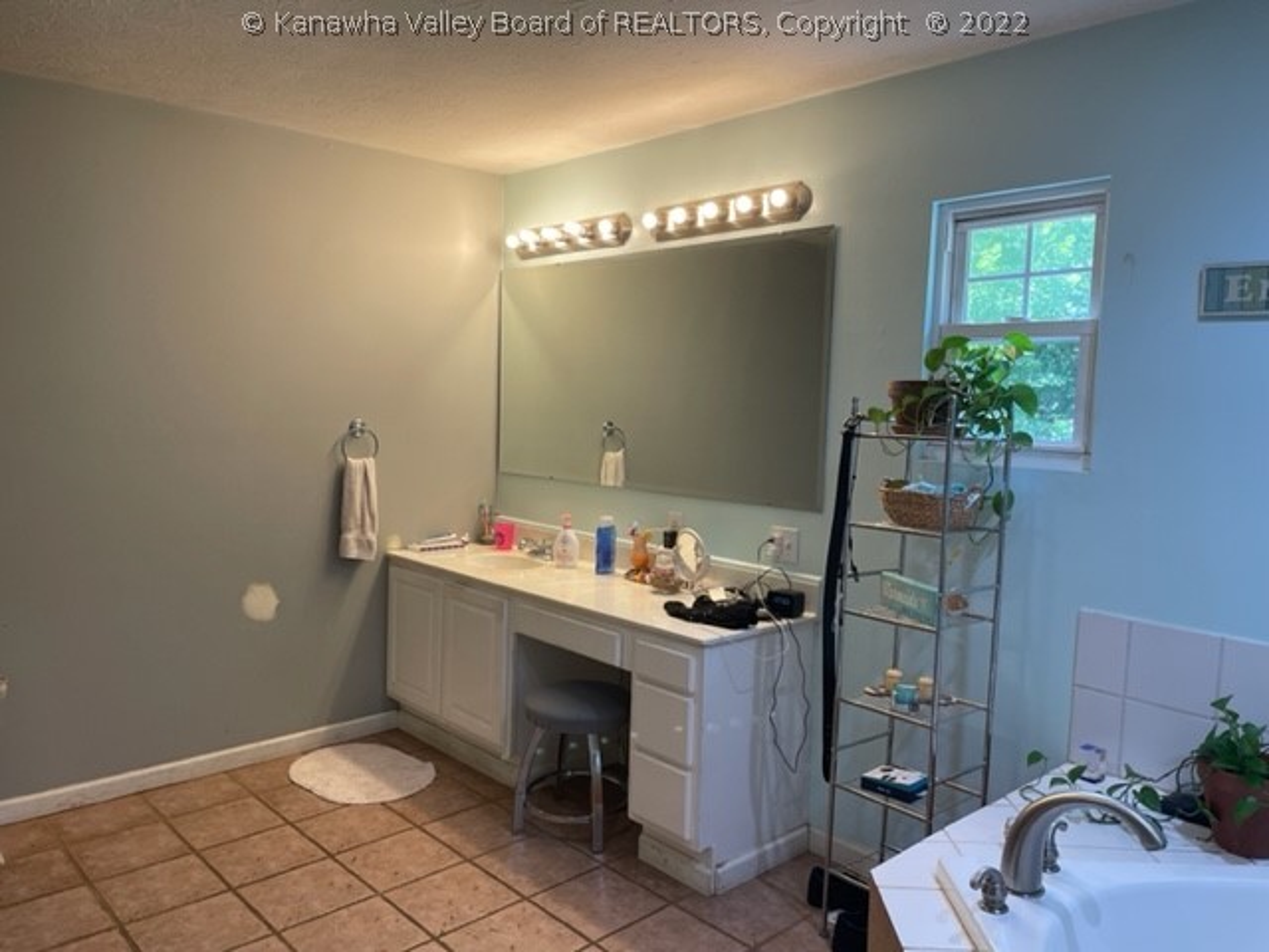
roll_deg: -2.7
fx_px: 953
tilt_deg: -5.4
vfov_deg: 53.1
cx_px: 634
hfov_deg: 67.3
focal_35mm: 26
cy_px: 476
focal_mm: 4.2
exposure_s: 1/120
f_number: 1.6
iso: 64
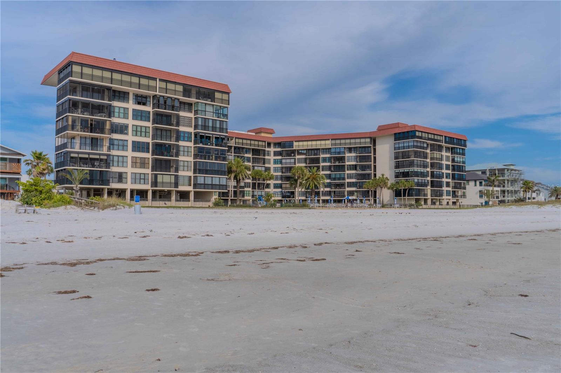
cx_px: 280
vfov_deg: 43.6
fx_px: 467
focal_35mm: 30
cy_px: 186
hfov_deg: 61.9
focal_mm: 20
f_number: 13
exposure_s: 1/1250
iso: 200
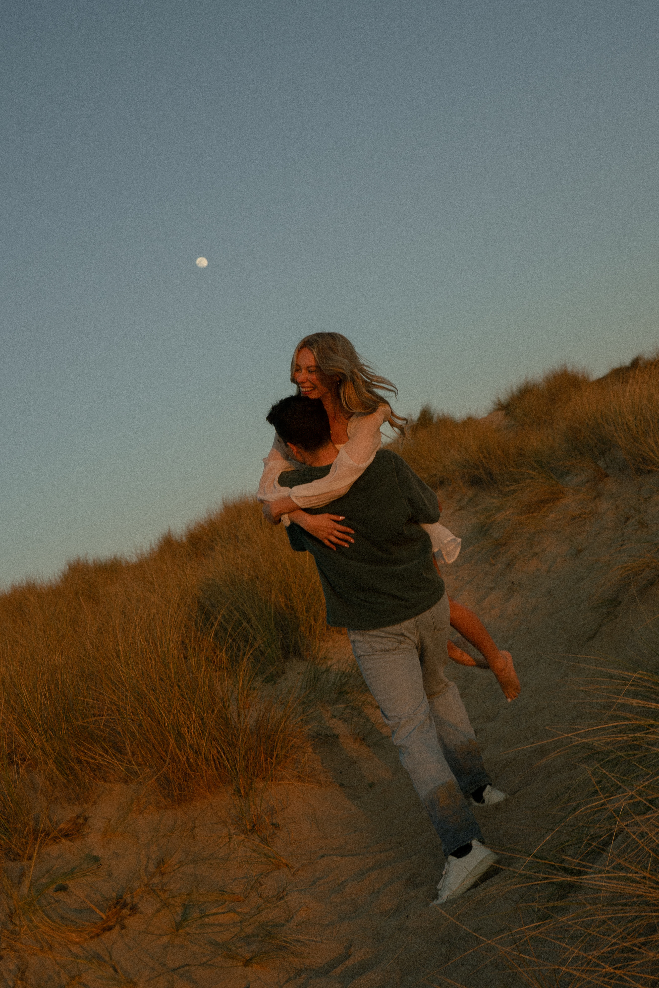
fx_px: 1153
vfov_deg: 46.4
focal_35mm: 42
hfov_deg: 31.9
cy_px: 494
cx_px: 330
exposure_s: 1/500
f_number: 4.5
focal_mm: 28
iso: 125
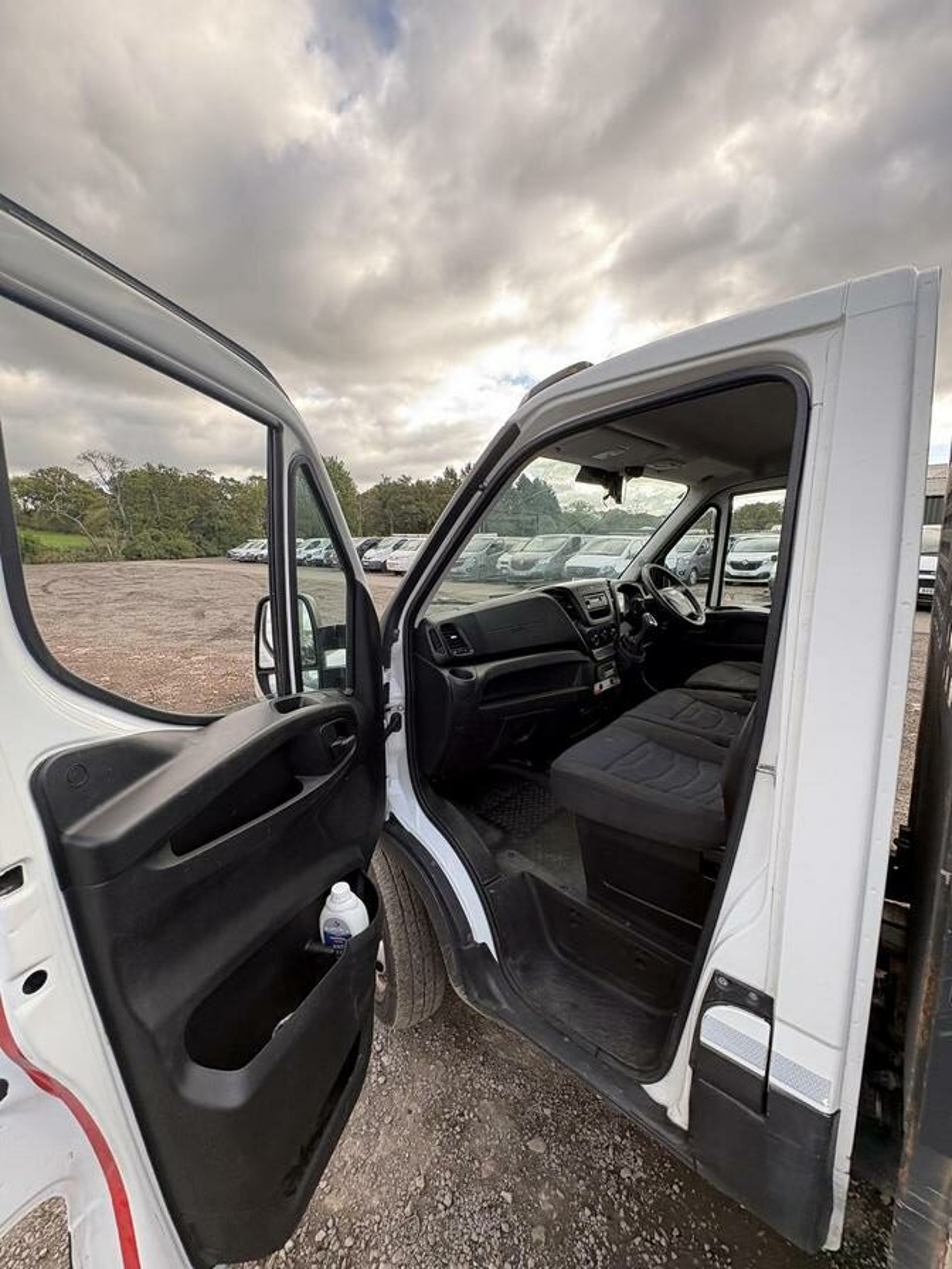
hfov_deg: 85.7
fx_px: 513
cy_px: 634
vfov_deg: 102.1
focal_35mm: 14
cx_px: 476
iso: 40
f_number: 2.2
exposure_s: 1/202
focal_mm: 2.22
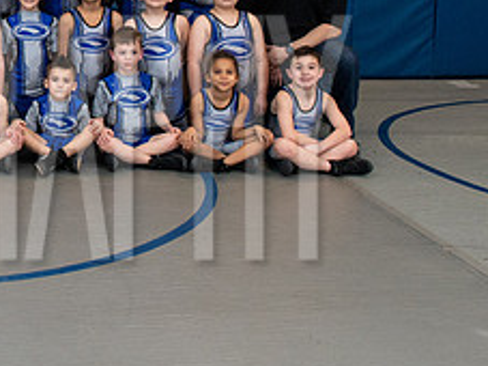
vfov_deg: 21.2
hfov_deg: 25.7
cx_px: -108
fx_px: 944
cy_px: 5
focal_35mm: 67
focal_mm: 24
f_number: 5.6
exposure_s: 1/250
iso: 2000
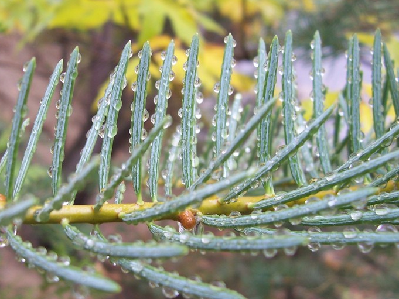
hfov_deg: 40.9
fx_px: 530
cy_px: 142
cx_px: 149
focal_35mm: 46
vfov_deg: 31.5
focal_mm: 5.6
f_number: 2.7
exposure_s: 1/45
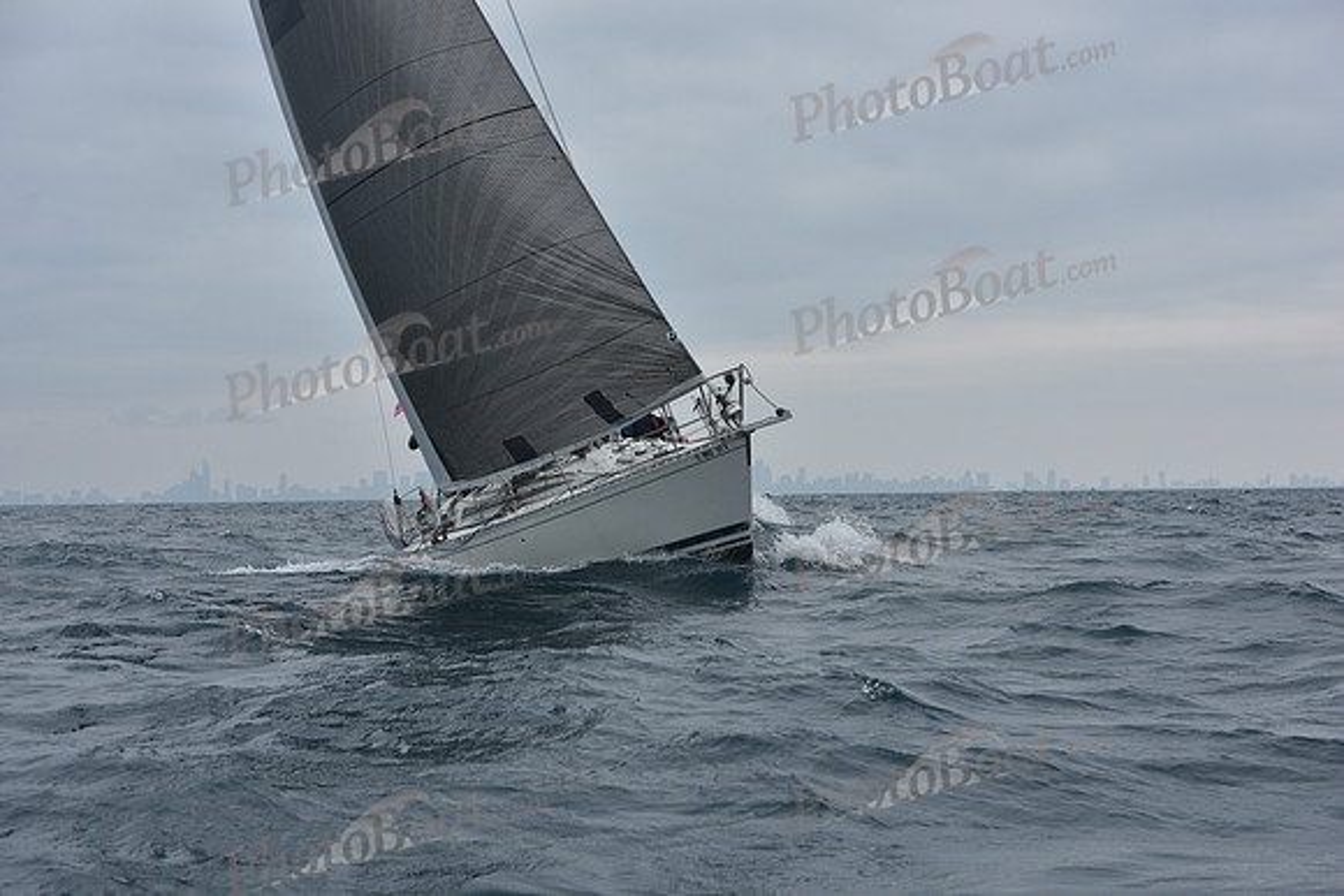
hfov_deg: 28.8
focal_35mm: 70
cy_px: 448
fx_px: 2614
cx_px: 672
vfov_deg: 19.5
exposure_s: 1/800
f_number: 7.1
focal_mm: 70
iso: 250
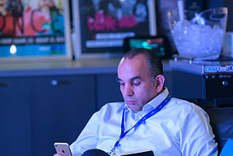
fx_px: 2059
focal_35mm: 318
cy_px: 138
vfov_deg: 4.3
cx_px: 215
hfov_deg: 6.5
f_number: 3.2
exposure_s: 1/60
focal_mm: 155
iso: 1600
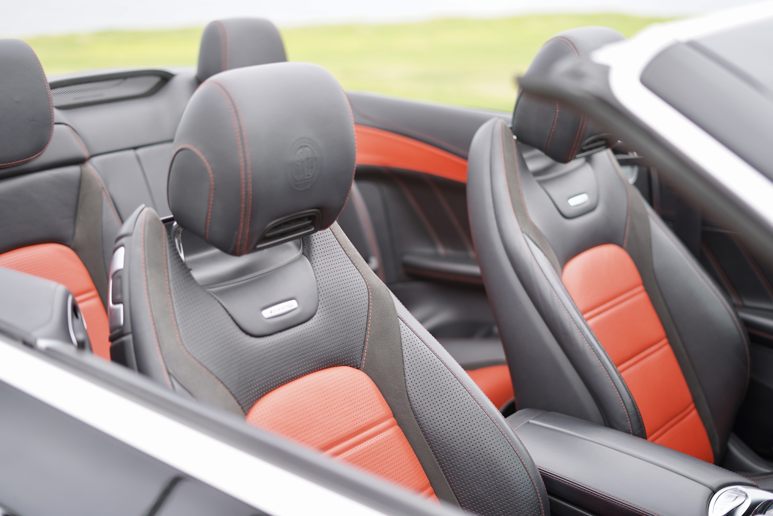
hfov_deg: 39.6
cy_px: 258
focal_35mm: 50
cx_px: 386
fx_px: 1074
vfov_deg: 27.0
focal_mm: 50
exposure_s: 1/640
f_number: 2
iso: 100
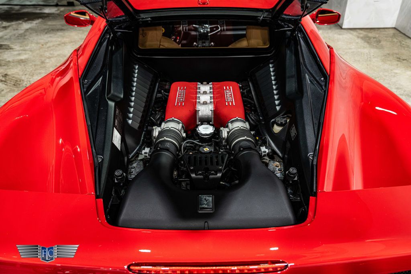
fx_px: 365
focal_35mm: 32
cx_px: 206
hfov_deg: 58.7
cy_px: 137
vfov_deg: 41.1
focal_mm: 32
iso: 1600
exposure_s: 1/50
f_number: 4
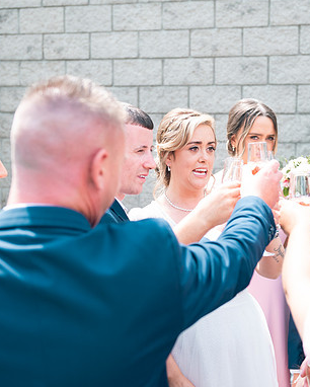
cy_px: 194
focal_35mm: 57
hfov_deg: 26.6
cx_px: 206
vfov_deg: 33.0
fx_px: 653
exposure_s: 1/250
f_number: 3.5
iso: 80
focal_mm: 40
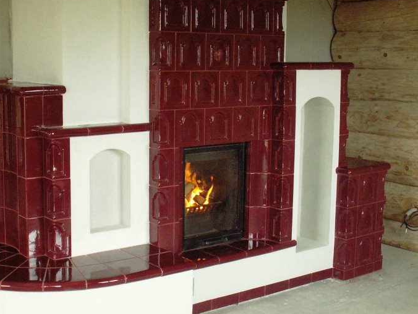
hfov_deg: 35.8
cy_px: 130
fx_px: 640
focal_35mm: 53
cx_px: 141
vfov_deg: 27.5
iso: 160
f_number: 2.8
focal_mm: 5.86
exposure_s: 1/30
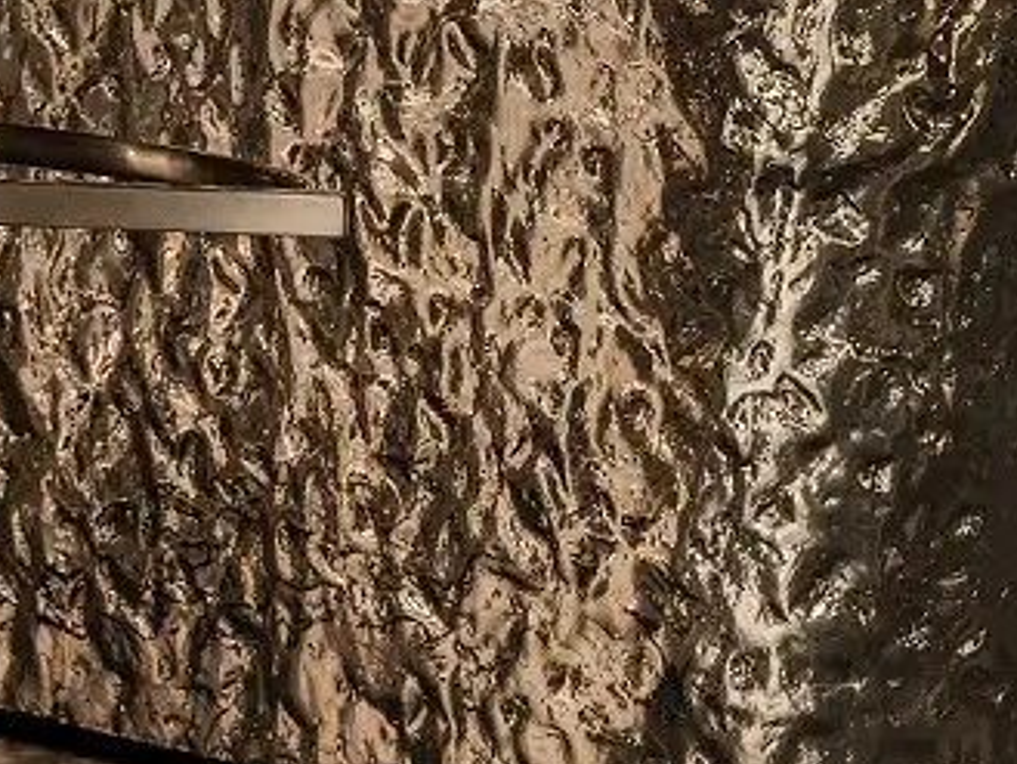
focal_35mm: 329
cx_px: 362
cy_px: -888
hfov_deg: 6.0
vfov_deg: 4.4
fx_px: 9669
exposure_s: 1/10
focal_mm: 75
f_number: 5
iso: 320
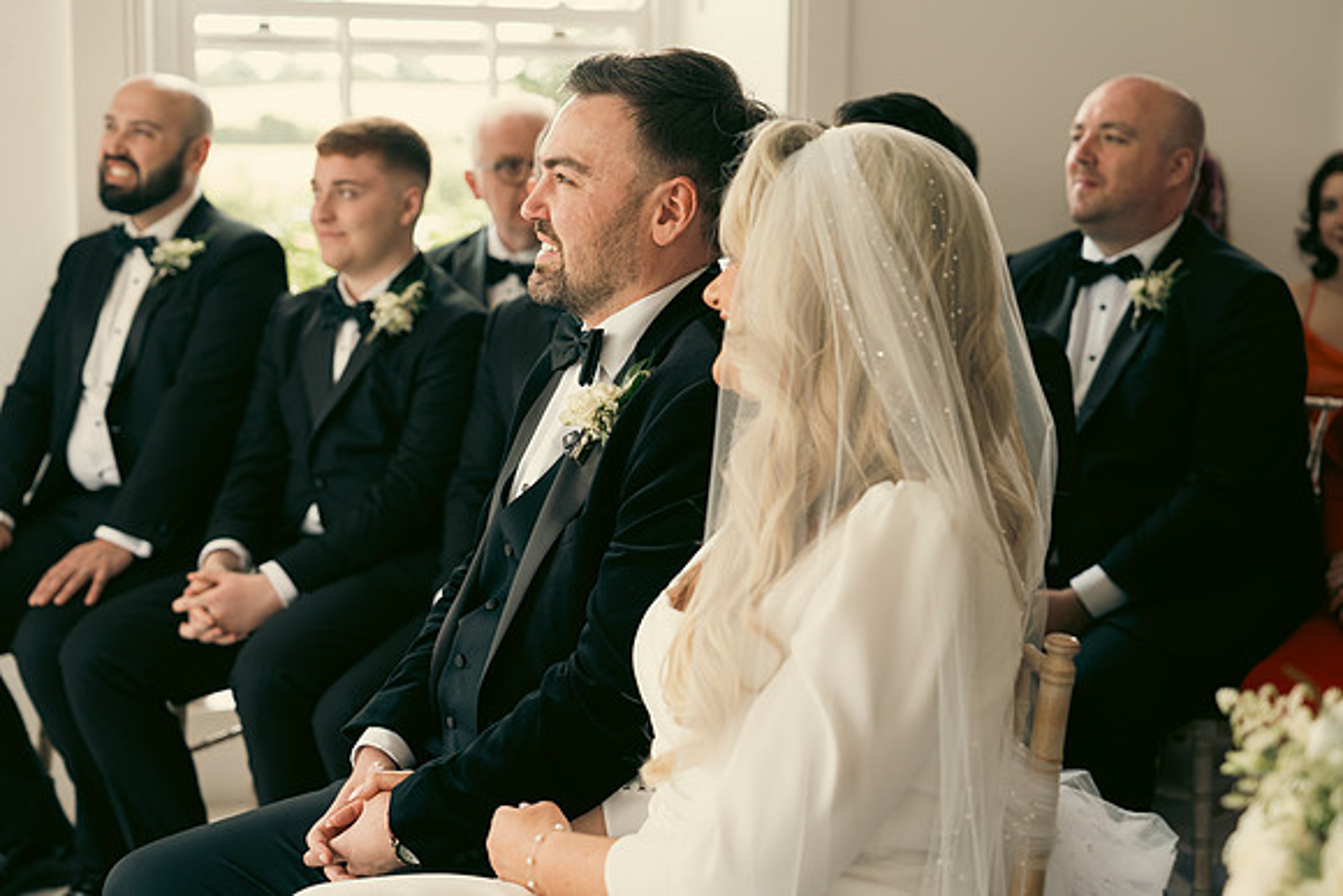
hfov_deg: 31.4
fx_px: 2388
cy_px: 448
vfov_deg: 21.3
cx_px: 672
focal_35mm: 64
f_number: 3.5
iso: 320
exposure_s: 1/160
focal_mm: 64
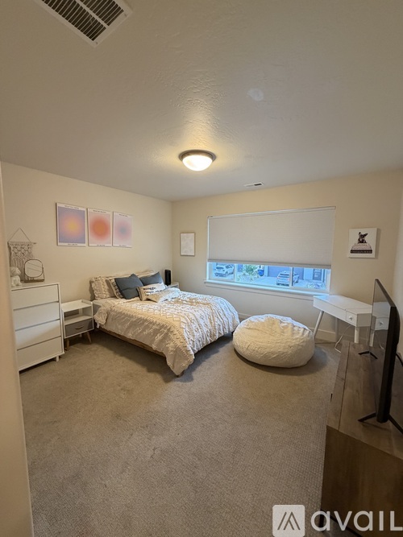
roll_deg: -0.1
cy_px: 268
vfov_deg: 102.1
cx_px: 202
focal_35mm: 14
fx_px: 217
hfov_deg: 85.7
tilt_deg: -6.5
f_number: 2.2
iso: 320
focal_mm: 2.22
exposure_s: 1/60
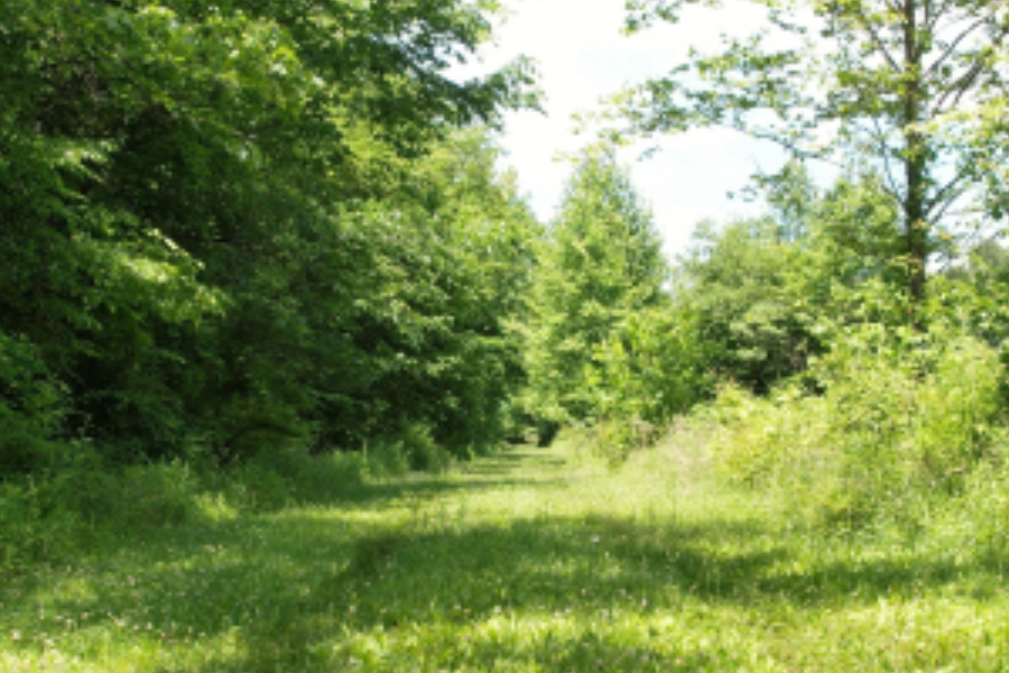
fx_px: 1541
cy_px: 431
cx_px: 488
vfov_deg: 24.5
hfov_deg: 36.2
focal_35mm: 55
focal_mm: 8.38
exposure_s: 1/500
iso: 100
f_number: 2.8
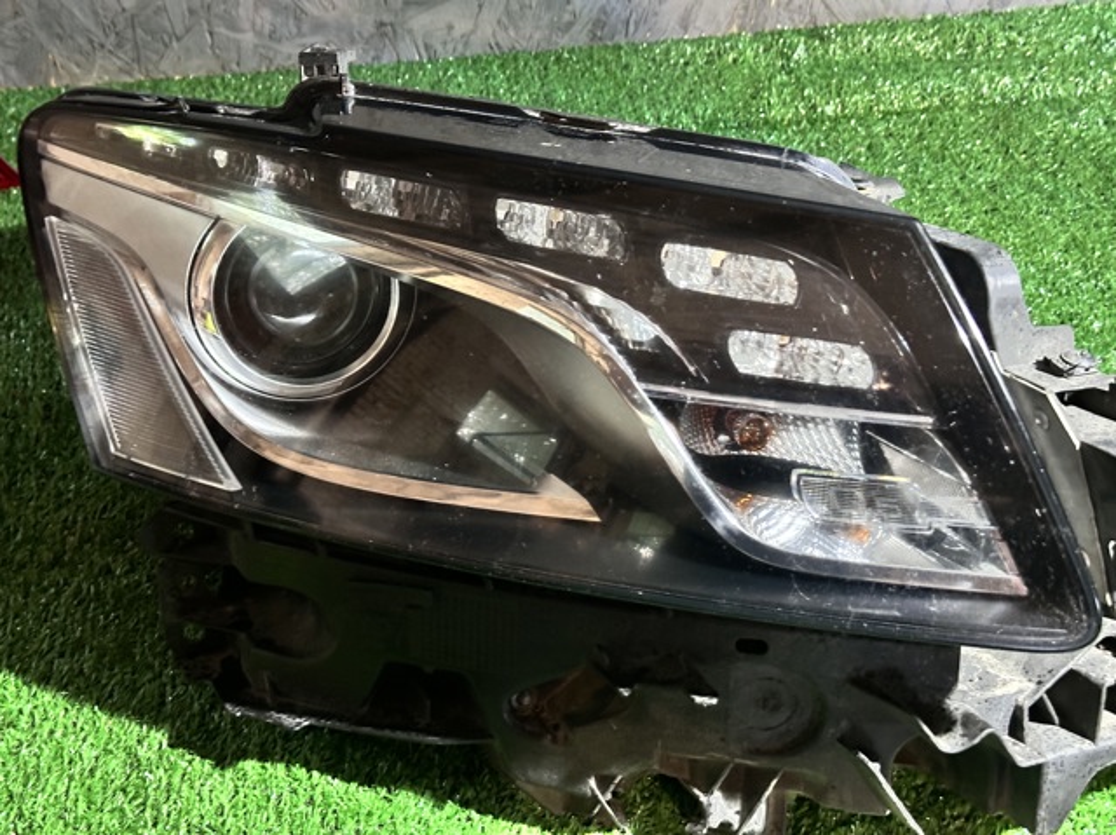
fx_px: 1546
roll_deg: +2.8
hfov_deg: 39.7
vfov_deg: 30.2
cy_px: 418
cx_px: 558
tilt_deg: -43.2
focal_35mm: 48
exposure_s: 1/33
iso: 500
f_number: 1.78
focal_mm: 6.86
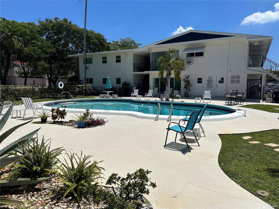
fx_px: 193
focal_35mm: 24
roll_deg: -0.5
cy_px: 104
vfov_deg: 56.8
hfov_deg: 71.6
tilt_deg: -6.2
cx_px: 140
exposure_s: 1/12048
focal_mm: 6.86
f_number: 1.78
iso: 80
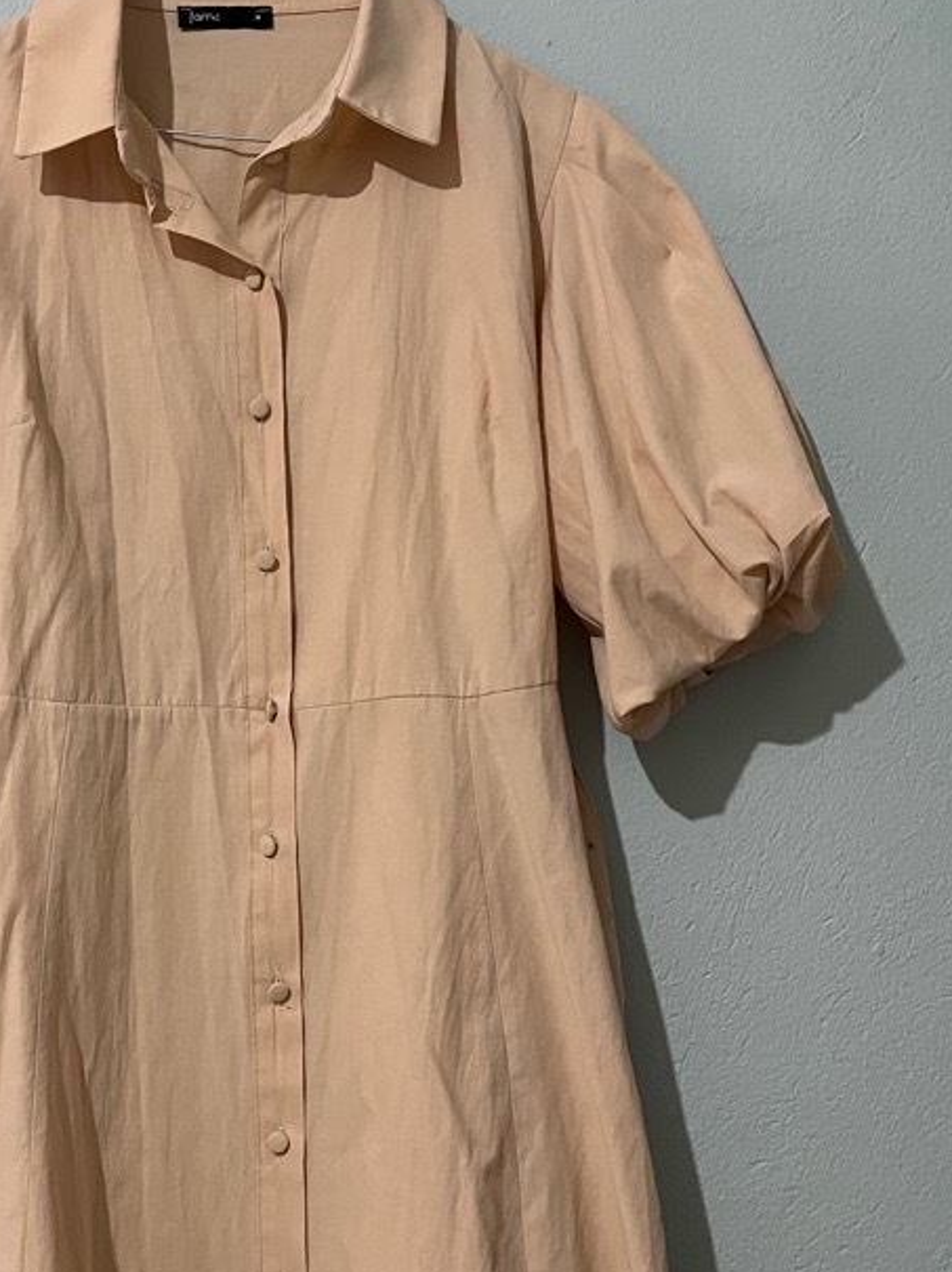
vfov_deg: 43.8
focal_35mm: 43
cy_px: 688
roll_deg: +1.0
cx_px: 277
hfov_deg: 33.1
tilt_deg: +2.4
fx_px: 1578
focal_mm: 5.1
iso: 400
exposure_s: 1/50
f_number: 1.6
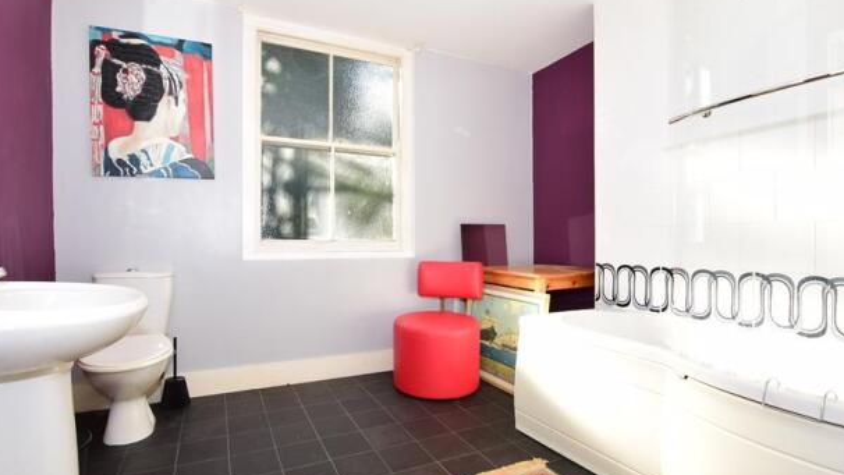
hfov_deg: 95.9
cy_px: 242
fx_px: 380
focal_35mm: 17
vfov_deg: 63.9
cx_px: 404
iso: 400
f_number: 7.1
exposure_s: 1/60
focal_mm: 10
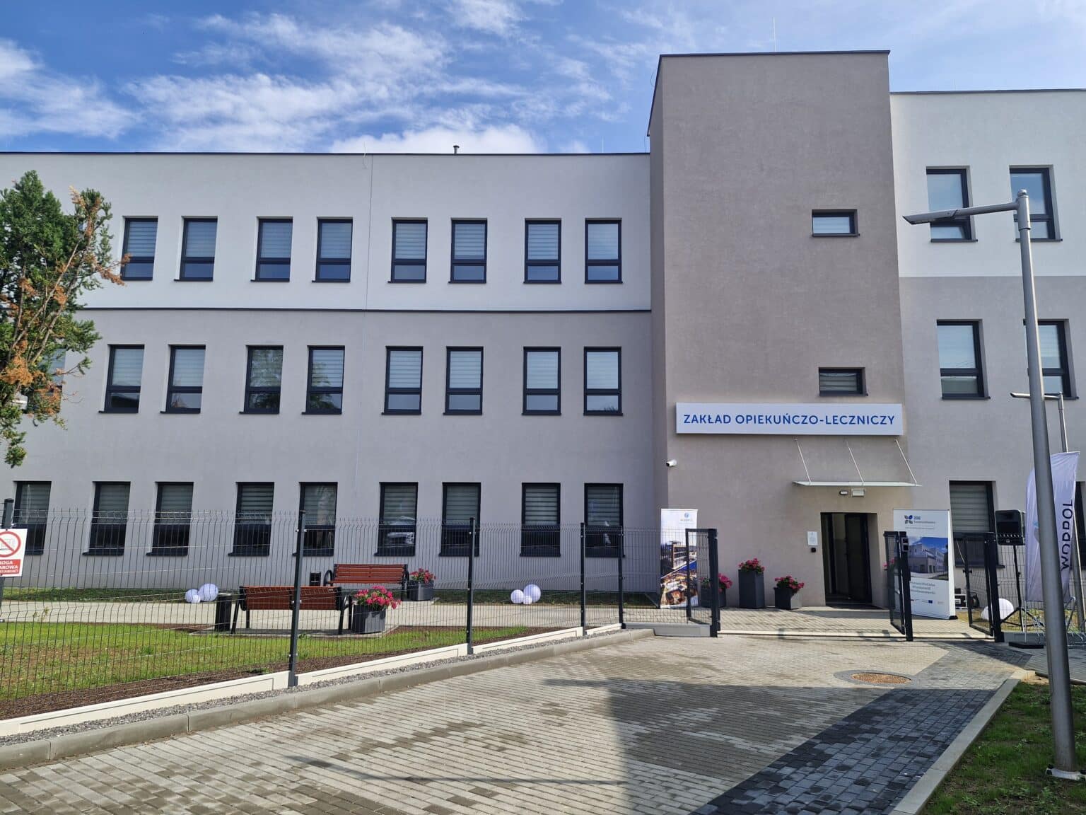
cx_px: 543
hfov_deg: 73.9
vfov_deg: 58.9
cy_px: 408
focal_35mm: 23
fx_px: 722
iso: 50
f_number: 1.8
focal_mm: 5.54
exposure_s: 1/1280
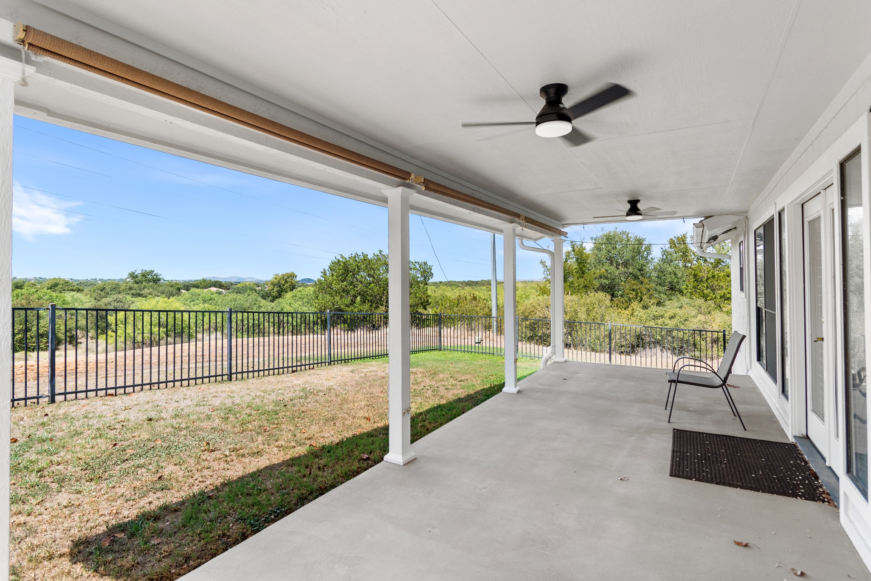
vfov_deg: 67.3
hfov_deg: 90.0
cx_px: 432
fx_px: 435
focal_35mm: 18
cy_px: 275
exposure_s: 1/100
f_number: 5
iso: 100
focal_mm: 11.5
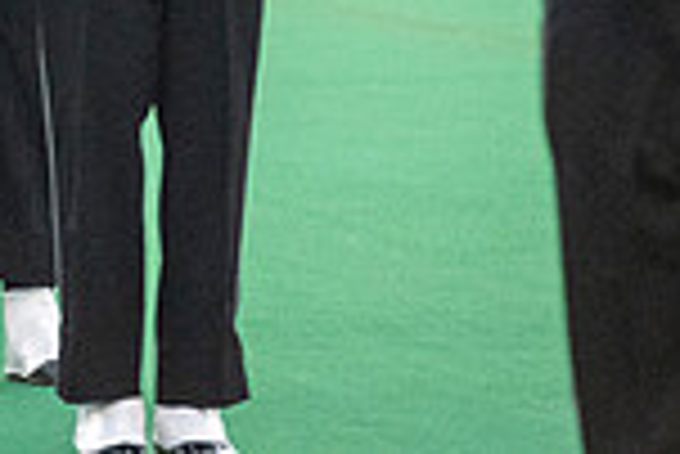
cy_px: -411
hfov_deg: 2.7
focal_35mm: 770
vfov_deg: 1.8
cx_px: -153
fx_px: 14558
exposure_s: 1/5000
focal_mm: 200
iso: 5000
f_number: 4.5
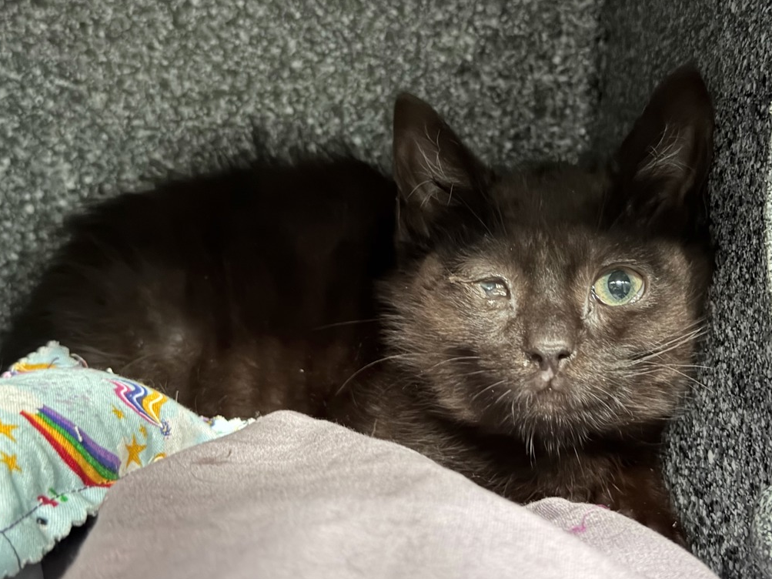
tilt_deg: -9.1
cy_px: 286
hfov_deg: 38.9
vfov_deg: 29.7
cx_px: 389
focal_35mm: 49
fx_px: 1093
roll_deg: -3.2
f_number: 1.78
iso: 800
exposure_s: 1/9
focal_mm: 6.76
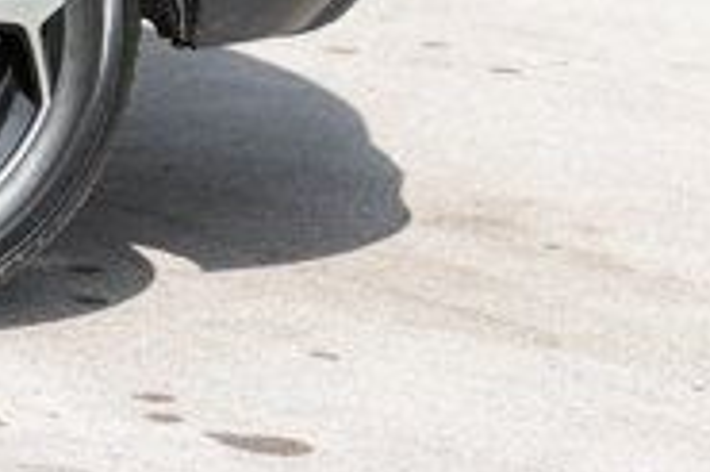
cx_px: 107
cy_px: -320
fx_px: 4236
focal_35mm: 215
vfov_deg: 6.3
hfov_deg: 9.5
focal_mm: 62
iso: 640
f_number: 5
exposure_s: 1/1250
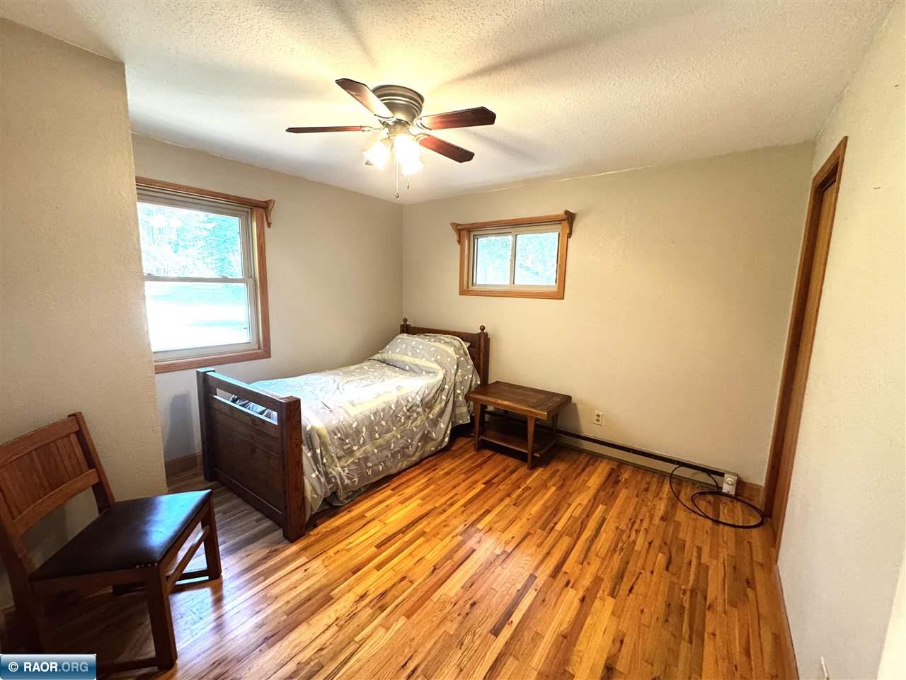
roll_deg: -1.2
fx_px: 366
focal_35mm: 14
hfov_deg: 102.1
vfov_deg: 85.7
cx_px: 453
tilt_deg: -8.9
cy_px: 340
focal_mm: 2.22
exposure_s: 1/60
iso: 400
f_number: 2.2
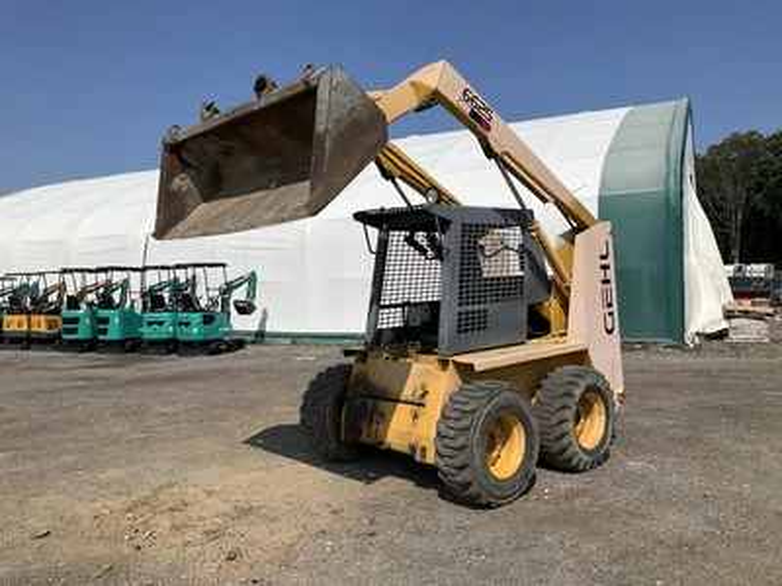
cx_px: 391
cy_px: 293
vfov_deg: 48.2
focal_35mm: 29
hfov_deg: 61.7
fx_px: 655
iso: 25
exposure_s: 1/3788
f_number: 1.8
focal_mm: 3
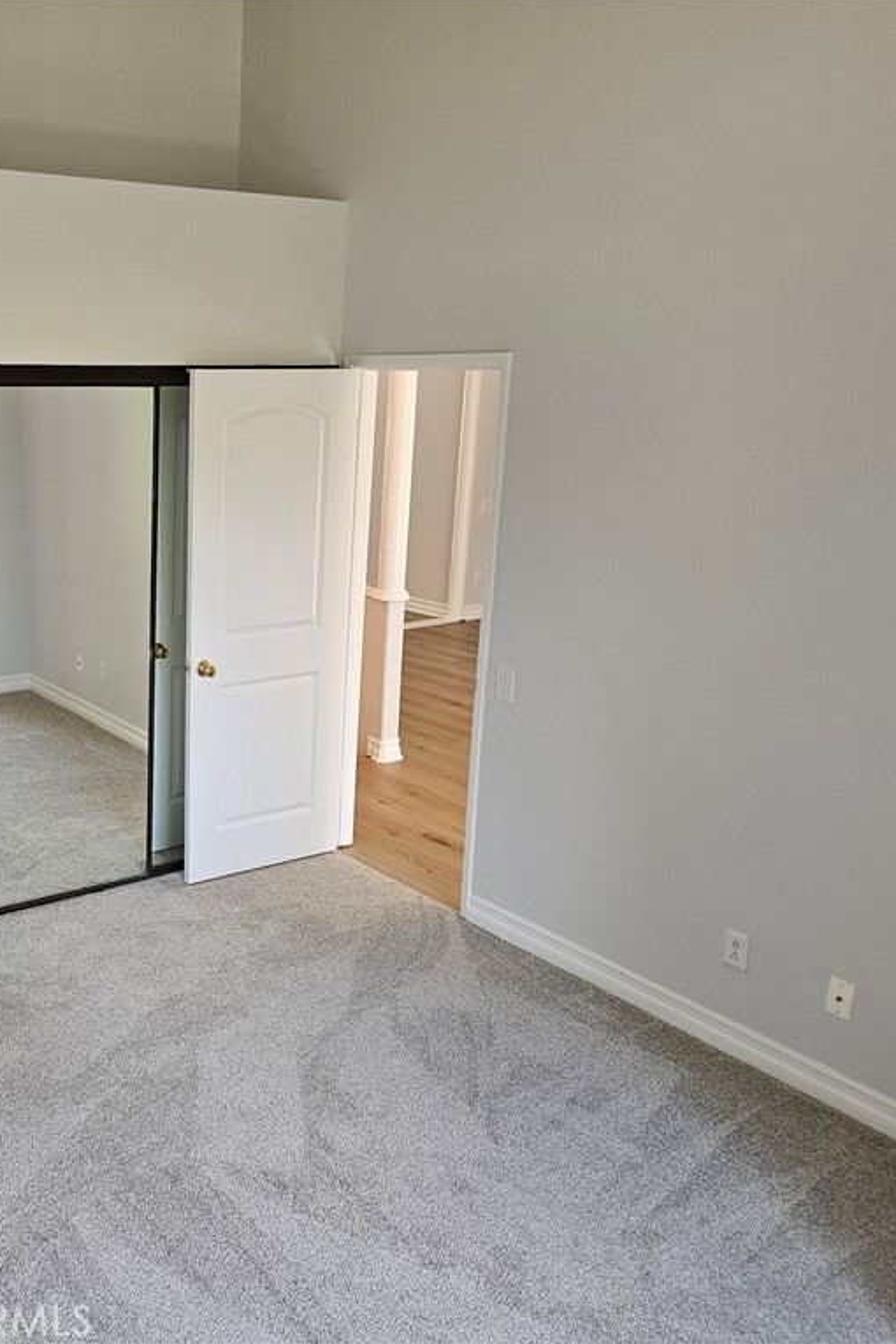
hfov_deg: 39.0
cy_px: 671
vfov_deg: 58.7
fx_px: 1195
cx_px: 142
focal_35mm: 32
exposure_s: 1/207
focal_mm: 6.3
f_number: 1.7
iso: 200
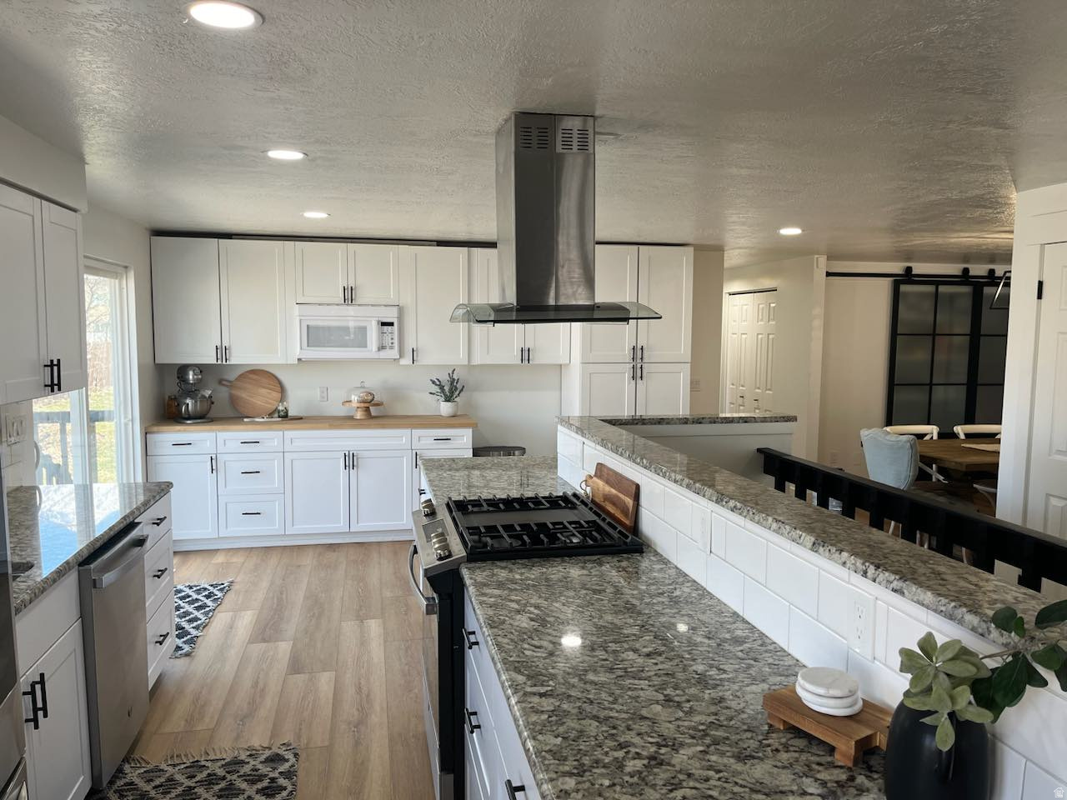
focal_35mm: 26
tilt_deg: -5.8
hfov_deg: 67.3
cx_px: 534
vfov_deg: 53.1
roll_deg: -0.3
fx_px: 801
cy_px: 400
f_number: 1.6
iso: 50
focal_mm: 5.1
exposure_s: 1/120
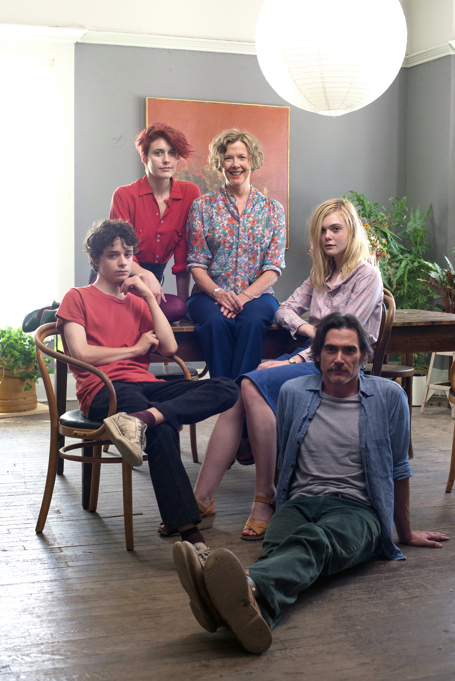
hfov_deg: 27.0
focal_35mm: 50
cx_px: 228
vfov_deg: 39.6
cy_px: 340
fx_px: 947
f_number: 5.6
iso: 800
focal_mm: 50
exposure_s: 1/100
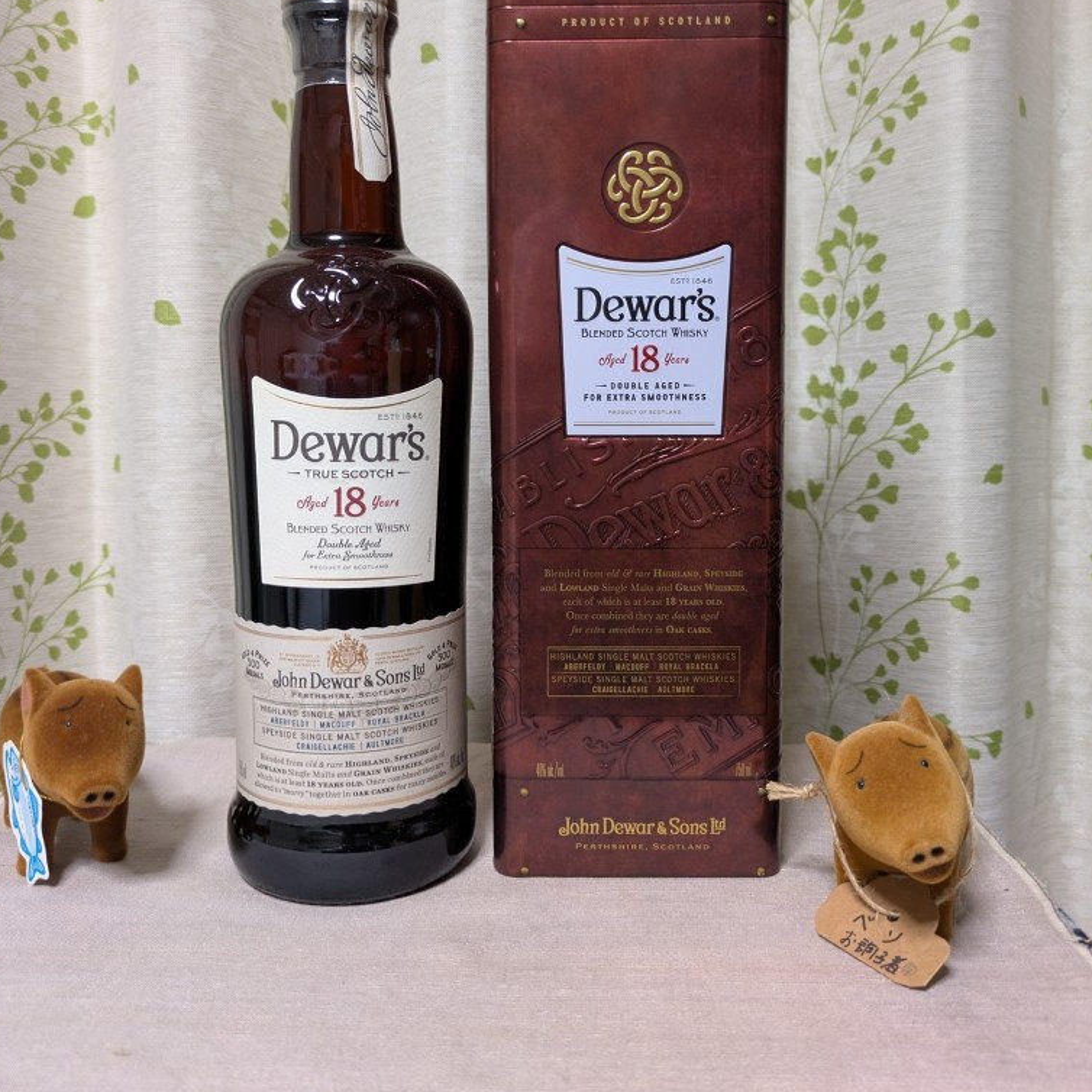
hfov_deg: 54.0
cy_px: 445
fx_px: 1071
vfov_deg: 53.7
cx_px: 540
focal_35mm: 30
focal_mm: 5.43
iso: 355
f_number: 1.89
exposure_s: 1/30
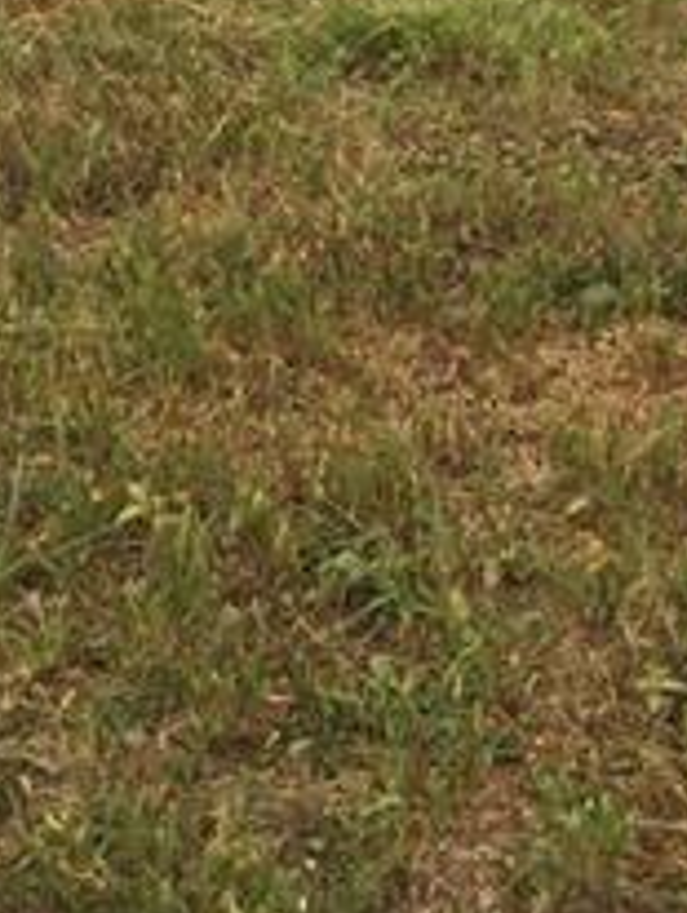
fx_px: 2852
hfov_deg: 13.7
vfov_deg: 18.0
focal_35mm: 108
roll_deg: -0.6
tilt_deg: -18.4
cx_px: 394
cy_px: 146
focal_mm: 4.15
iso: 32
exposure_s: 1/273
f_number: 2.2
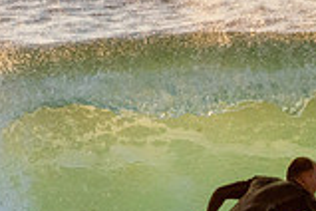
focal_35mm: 2733
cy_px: 226
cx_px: 286
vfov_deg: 0.5
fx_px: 23988
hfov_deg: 0.8
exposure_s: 1/2000
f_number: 5.6
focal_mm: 500
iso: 1250
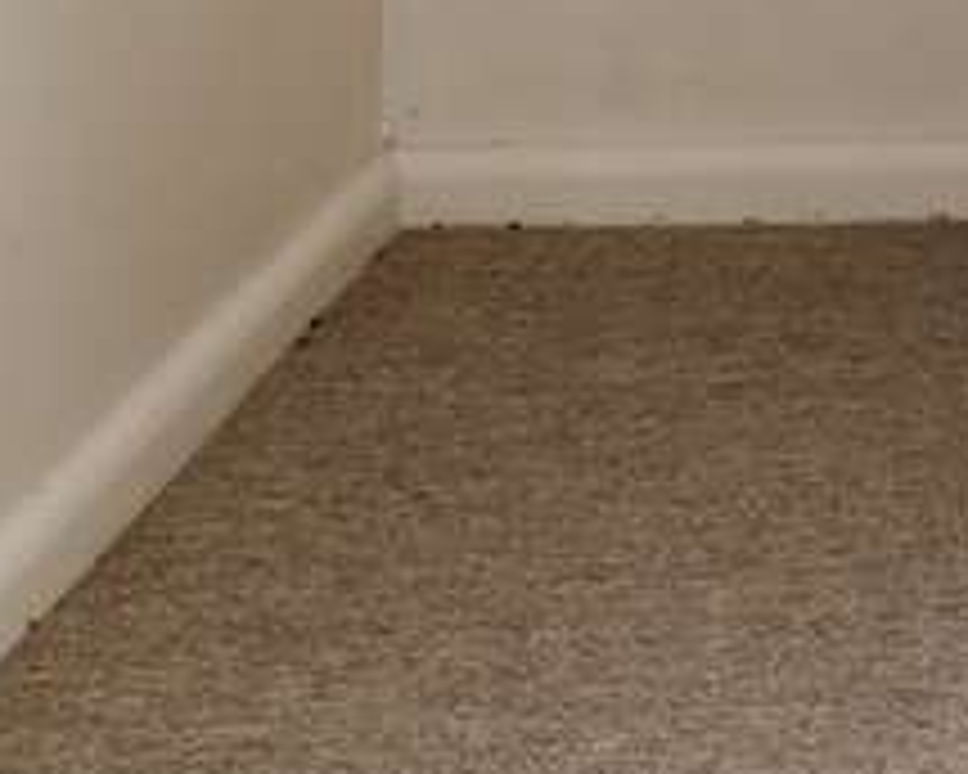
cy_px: -1318
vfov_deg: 9.6
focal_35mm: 134
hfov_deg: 12.8
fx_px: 3839
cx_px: 1859
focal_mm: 16
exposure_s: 1/20
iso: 320
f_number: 7.1
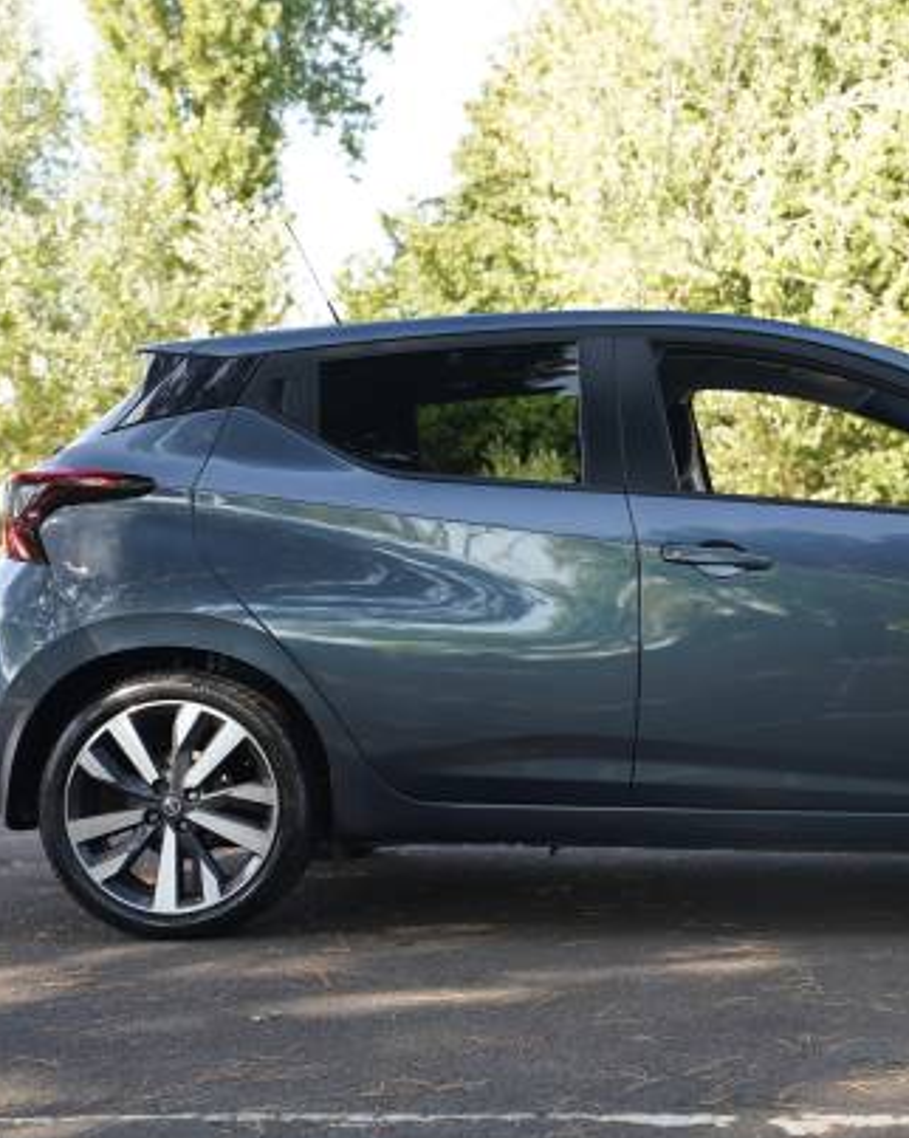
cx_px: 779
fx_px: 2366
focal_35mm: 70
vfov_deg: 27.0
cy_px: 599
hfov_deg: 21.4
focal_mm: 47.2
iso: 125
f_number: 4
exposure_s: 1/60
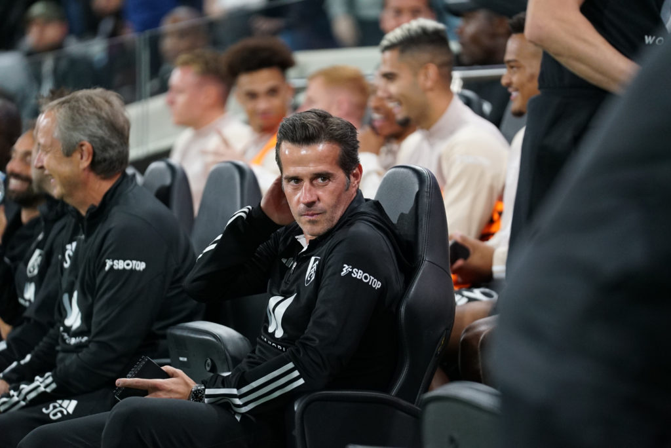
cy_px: 224
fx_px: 3730
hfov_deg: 10.3
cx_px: 336
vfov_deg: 6.9
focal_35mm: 200
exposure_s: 1/1250
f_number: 2.8
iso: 3200
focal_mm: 200
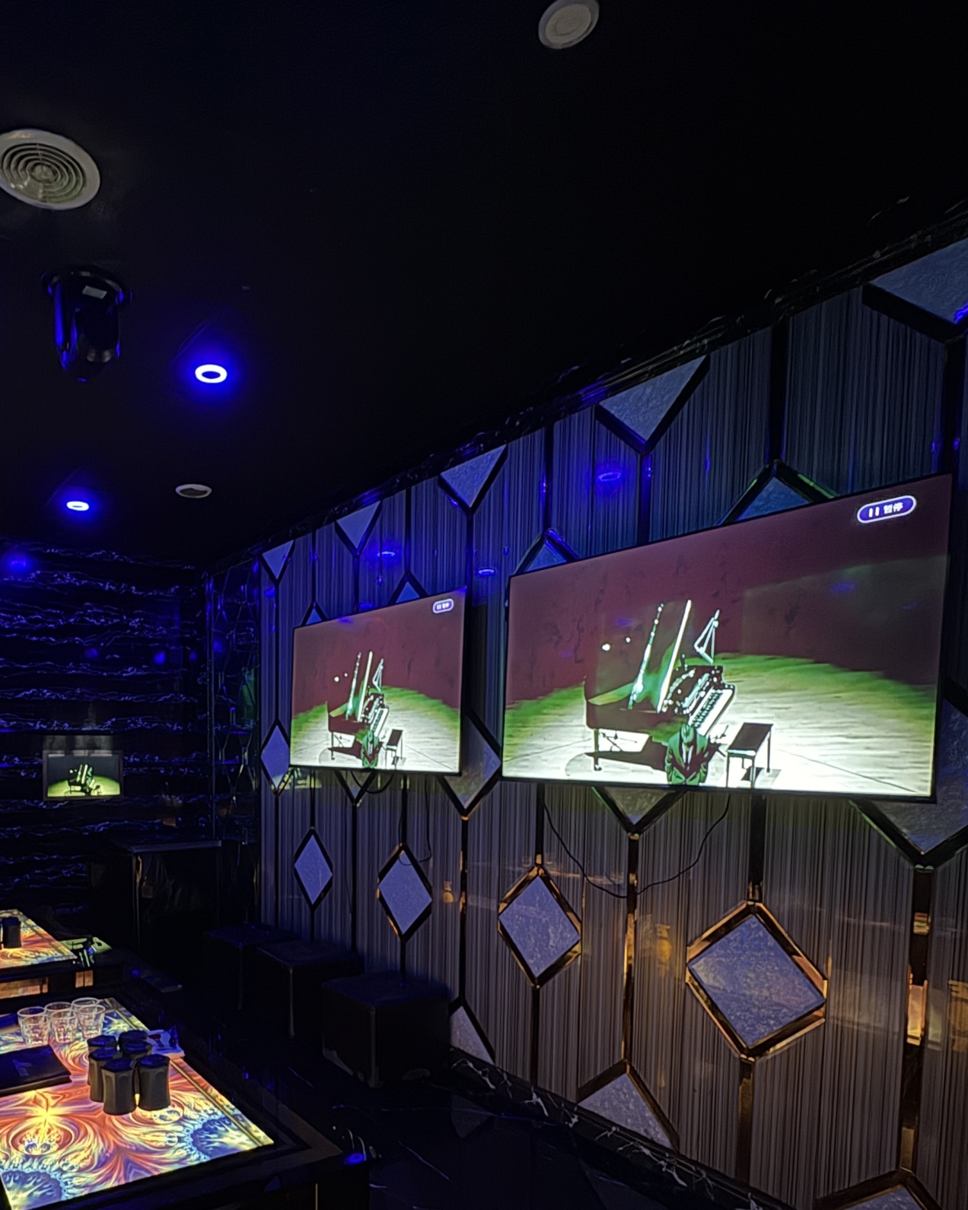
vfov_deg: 73.0
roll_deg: +0.0
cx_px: 269
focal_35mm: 22
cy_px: 798
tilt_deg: -3.2
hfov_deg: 60.4
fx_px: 788
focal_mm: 2.22
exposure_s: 1/12
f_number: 2.2
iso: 640
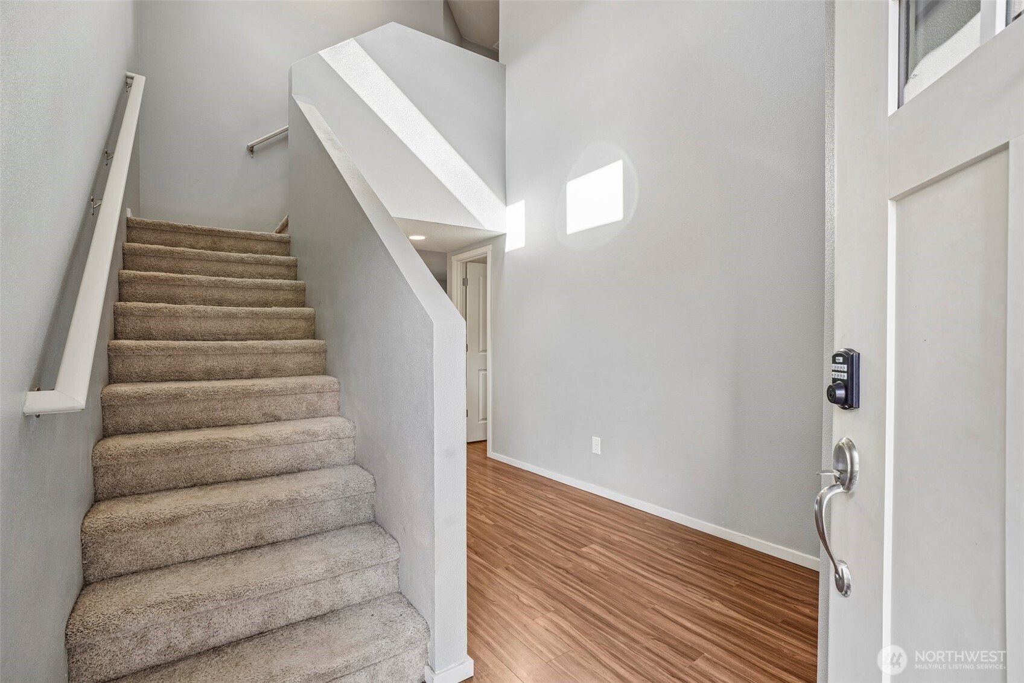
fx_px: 455
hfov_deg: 96.7
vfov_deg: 73.7
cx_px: 512
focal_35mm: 16
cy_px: 342
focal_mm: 16
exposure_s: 1/30
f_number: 8
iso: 400
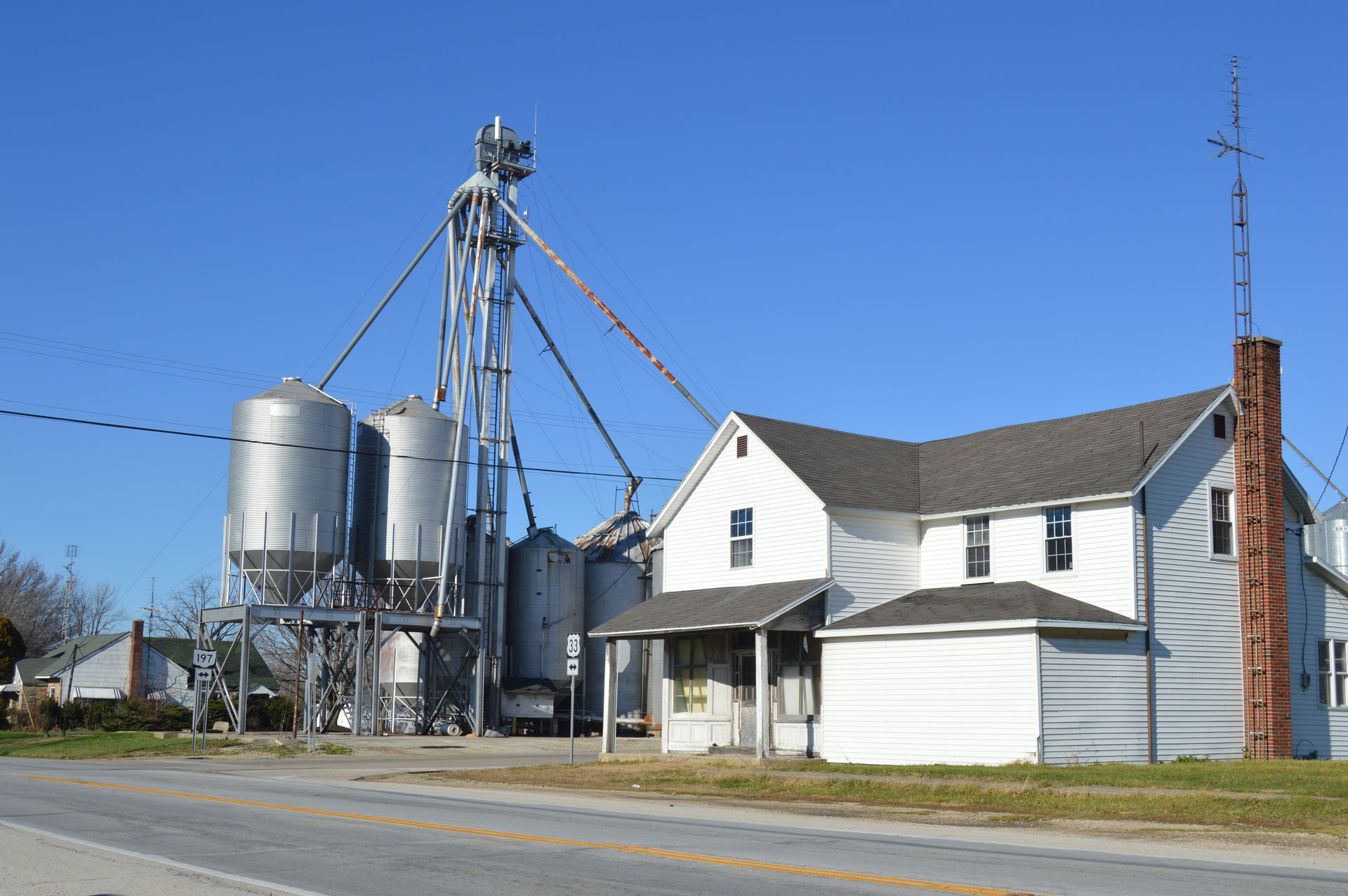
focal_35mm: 39
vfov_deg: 34.2
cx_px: 674
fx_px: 1459
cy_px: 448
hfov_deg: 49.6
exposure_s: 1/400
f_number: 10
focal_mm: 26
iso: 100
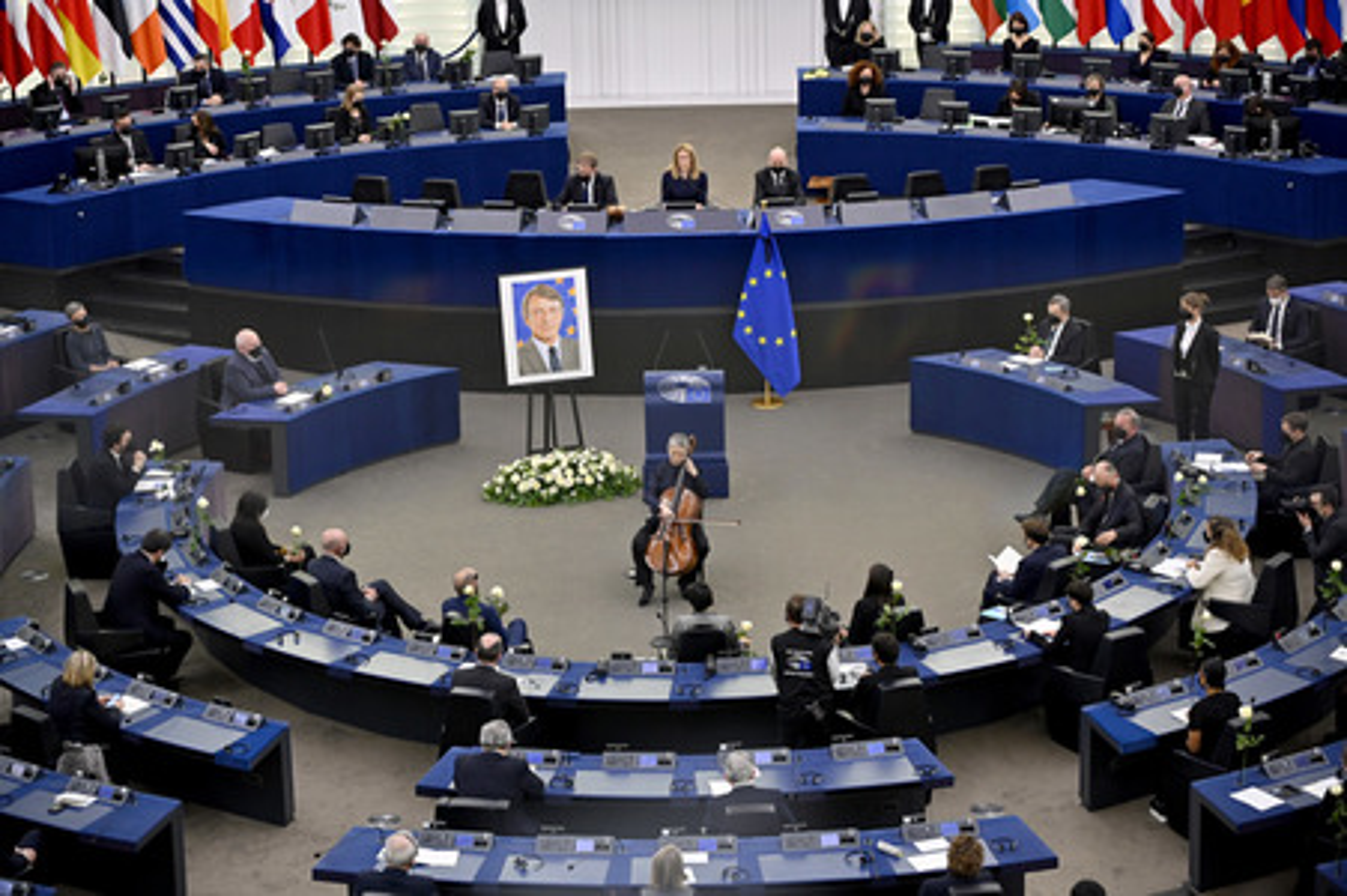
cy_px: 448
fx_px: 3739
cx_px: 674
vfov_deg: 13.7
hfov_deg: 20.4
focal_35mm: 100
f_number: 2.8
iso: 1000
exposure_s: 1/400
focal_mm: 100
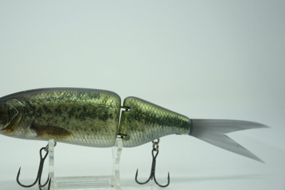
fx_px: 388
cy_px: 108
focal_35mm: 49
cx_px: 92
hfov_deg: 39.8
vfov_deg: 27.5
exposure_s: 1/250
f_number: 5.6
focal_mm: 35
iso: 200
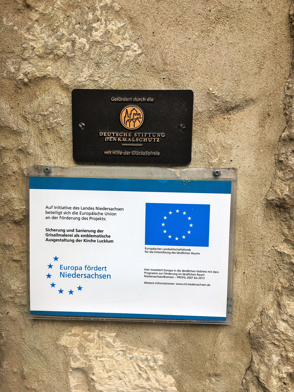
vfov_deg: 61.7
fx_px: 328
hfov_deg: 48.2
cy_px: 196
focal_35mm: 29
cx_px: 147
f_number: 2.2
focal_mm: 4.15
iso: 25
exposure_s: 1/610
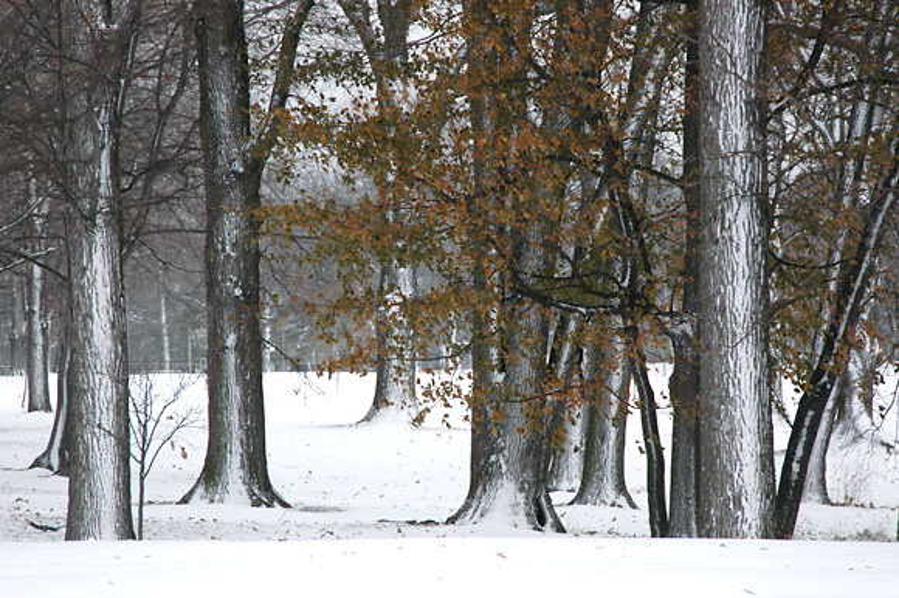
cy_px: 299
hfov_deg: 13.7
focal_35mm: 150
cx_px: 450
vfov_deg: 9.1
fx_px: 3744
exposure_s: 1/500
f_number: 5.6
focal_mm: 100
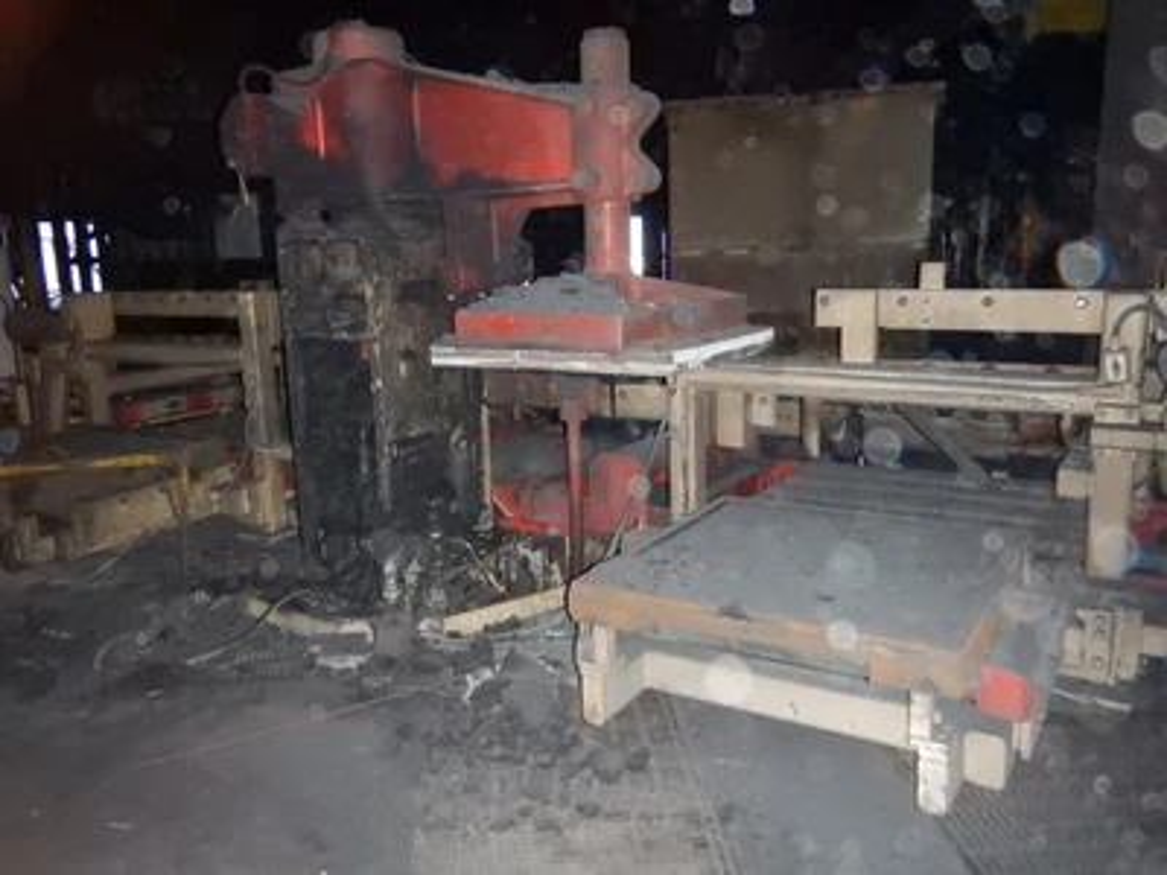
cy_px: 438
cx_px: 584
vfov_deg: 48.2
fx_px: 978
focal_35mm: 29
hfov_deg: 61.7
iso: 1600
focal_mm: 5.1
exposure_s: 1/30
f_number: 2.8
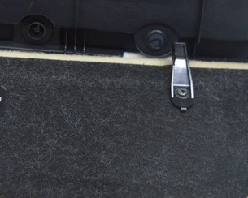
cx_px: 41
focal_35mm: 85
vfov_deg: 17.4
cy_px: -26
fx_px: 624
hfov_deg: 22.1
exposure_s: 1/40
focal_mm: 18
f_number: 3.5
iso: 400
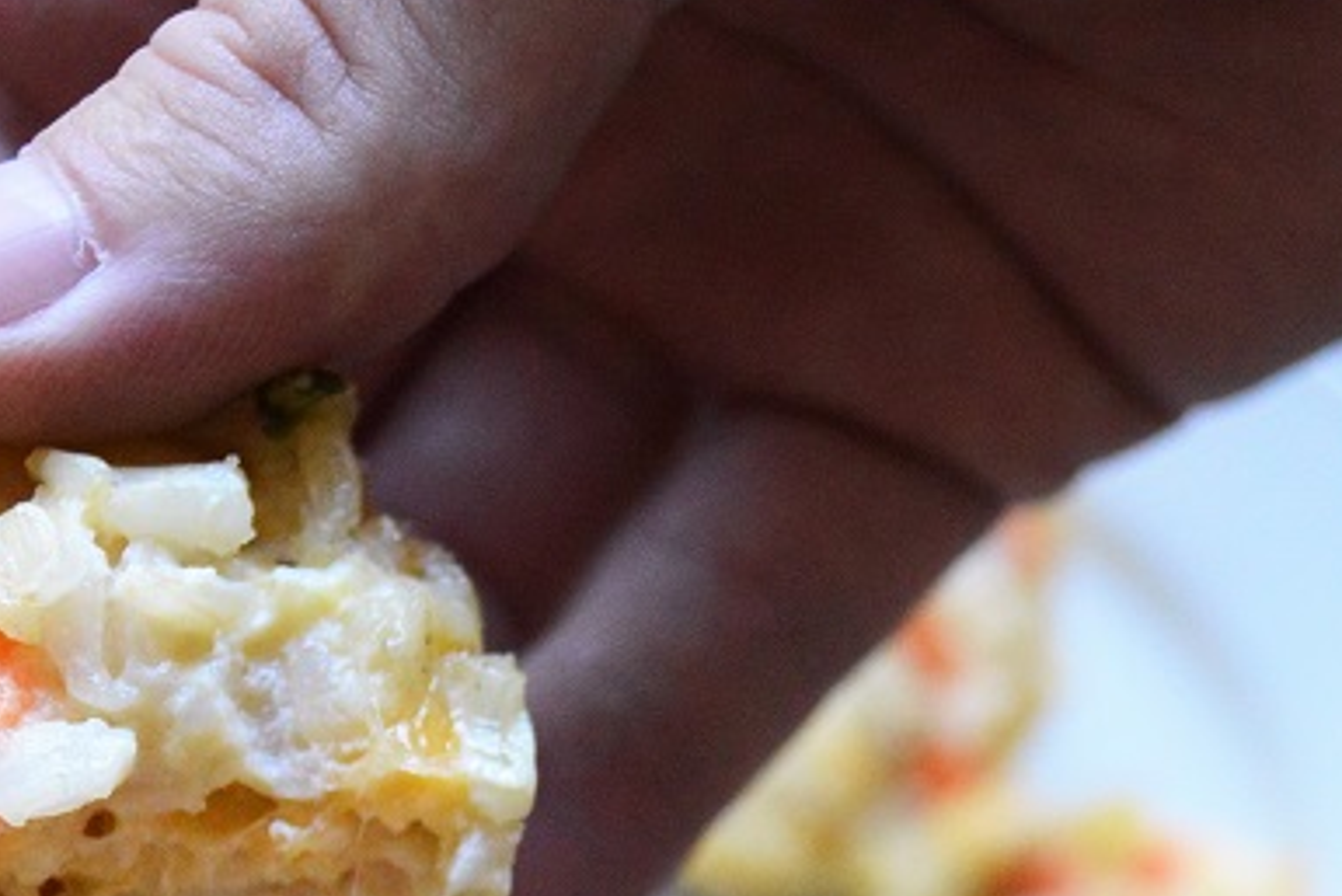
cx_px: 781
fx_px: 3132
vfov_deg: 15.8
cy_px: 990
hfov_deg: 24.2
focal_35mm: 84
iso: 2200
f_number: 4
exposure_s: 1/500
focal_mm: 24
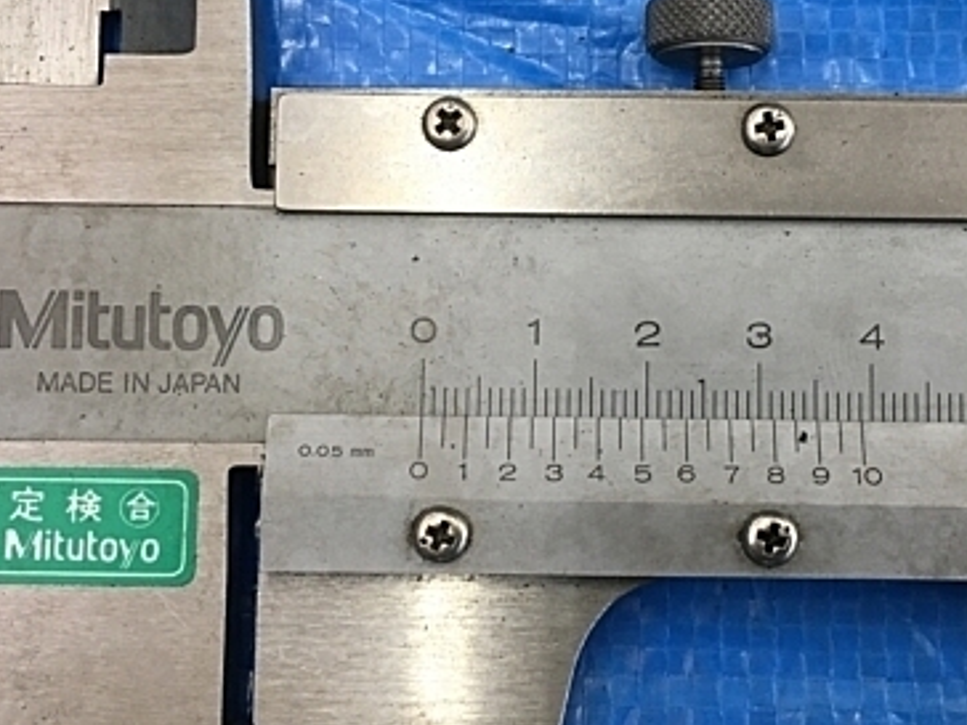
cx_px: 579
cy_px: 268
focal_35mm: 51
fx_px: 1425
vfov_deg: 28.4
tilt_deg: -83.1
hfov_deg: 37.4
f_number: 2.2
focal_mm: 4.15
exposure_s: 1/30
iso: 40
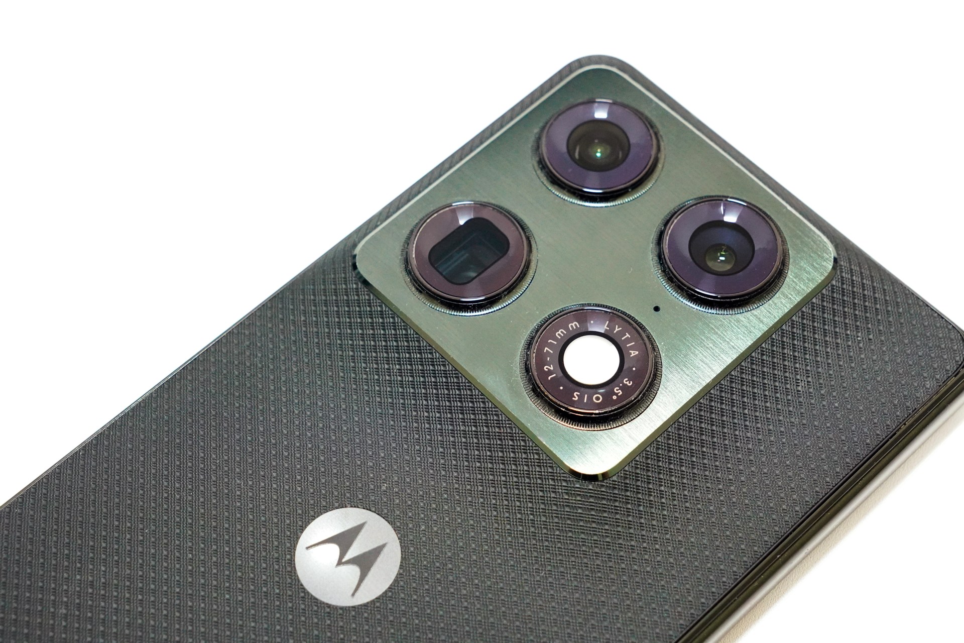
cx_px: 482
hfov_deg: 30.6
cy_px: 322
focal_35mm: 66
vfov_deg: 20.7
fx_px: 1759
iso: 5000
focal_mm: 43.8
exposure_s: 1/60
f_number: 8
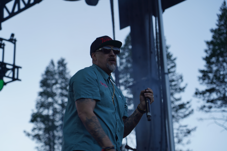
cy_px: 76
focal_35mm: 105
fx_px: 662
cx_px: 114
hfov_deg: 19.5
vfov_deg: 13.0
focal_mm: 105
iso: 100
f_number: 5
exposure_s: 1/250
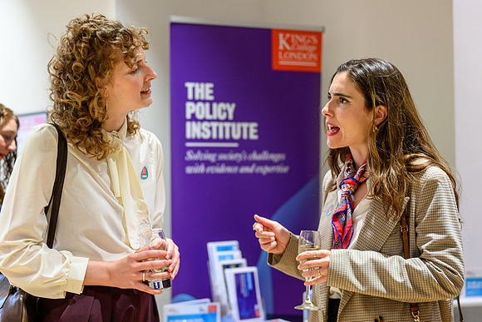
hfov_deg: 37.5
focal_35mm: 53
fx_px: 710
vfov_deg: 25.5
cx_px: 241
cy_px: 161
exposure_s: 1/200
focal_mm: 52
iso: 1250
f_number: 2.2
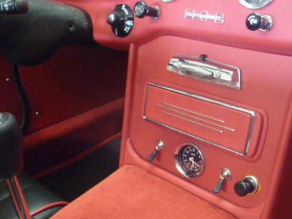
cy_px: 127
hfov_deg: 48.4
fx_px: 321
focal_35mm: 38
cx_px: 186
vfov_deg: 37.6
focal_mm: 5
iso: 800
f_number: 2.8
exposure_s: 1/10
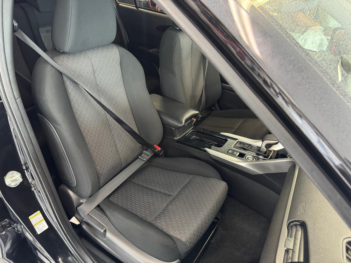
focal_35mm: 24
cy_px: 132
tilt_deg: -32.7
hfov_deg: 71.6
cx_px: 176
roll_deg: -4.0
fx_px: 243
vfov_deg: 56.8
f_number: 1.78
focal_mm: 6.76
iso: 640
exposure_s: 1/40
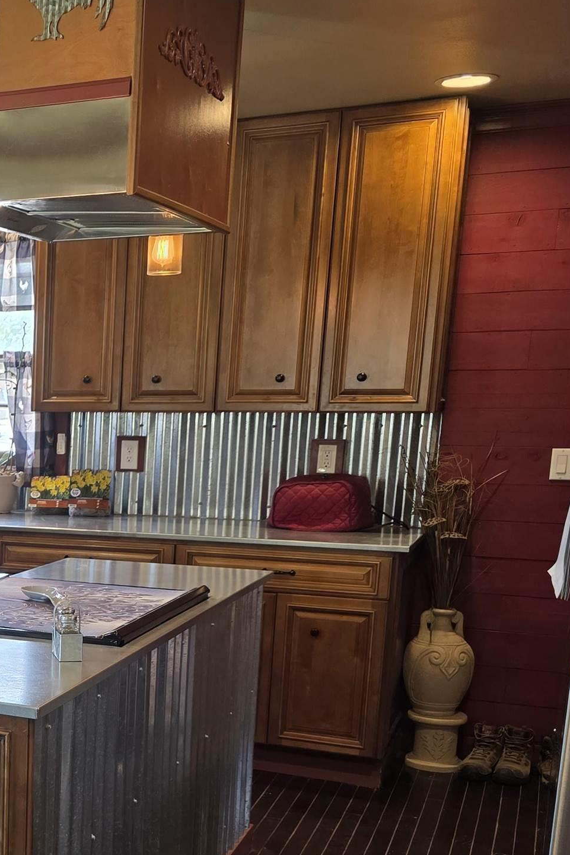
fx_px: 1211
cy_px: 639
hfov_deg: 23.7
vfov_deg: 37.9
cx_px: -145
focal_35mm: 51
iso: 125
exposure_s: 1/120
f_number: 1.7
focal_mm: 6.3
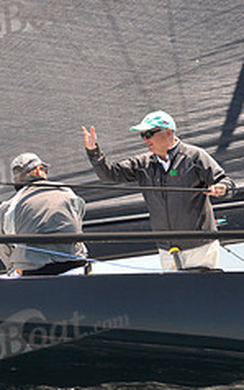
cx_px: -185
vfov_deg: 12.0
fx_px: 1849
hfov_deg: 7.3
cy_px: 281
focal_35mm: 174
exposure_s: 1/800
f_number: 2.8
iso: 400
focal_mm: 70
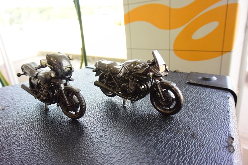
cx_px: 124
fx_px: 186
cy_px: 82
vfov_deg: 48.0
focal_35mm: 27
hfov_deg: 67.4
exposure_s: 1/125
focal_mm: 10
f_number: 3.5
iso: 400
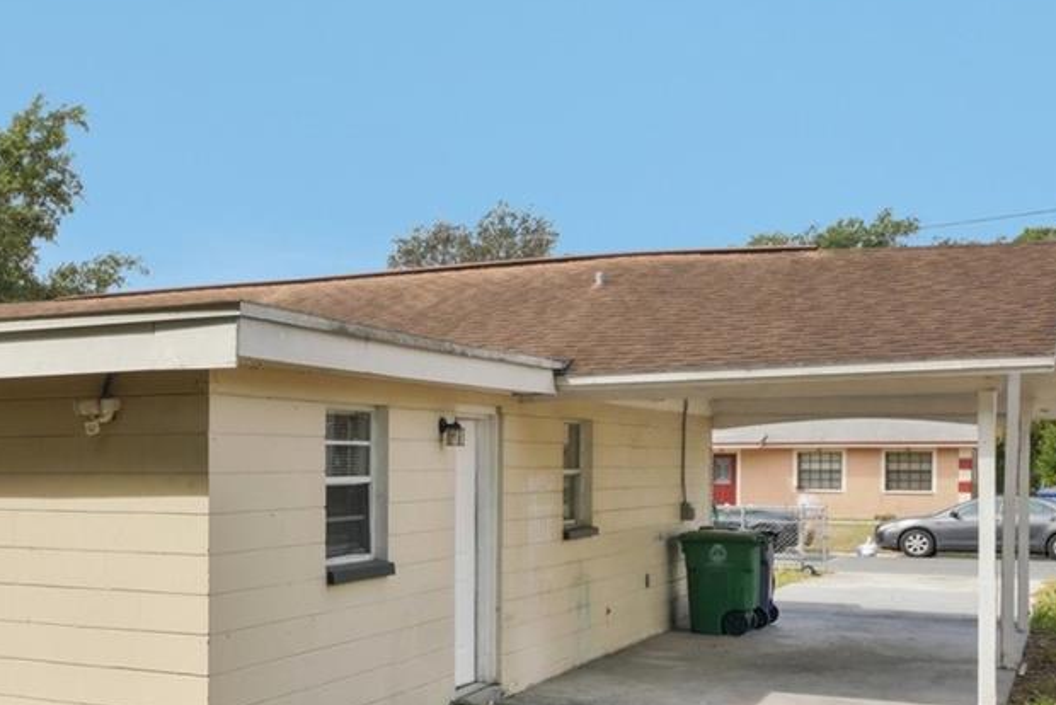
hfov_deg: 37.3
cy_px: 528
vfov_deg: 27.2
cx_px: 73
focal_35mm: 49
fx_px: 1438
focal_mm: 19
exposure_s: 1/800
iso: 400
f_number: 8
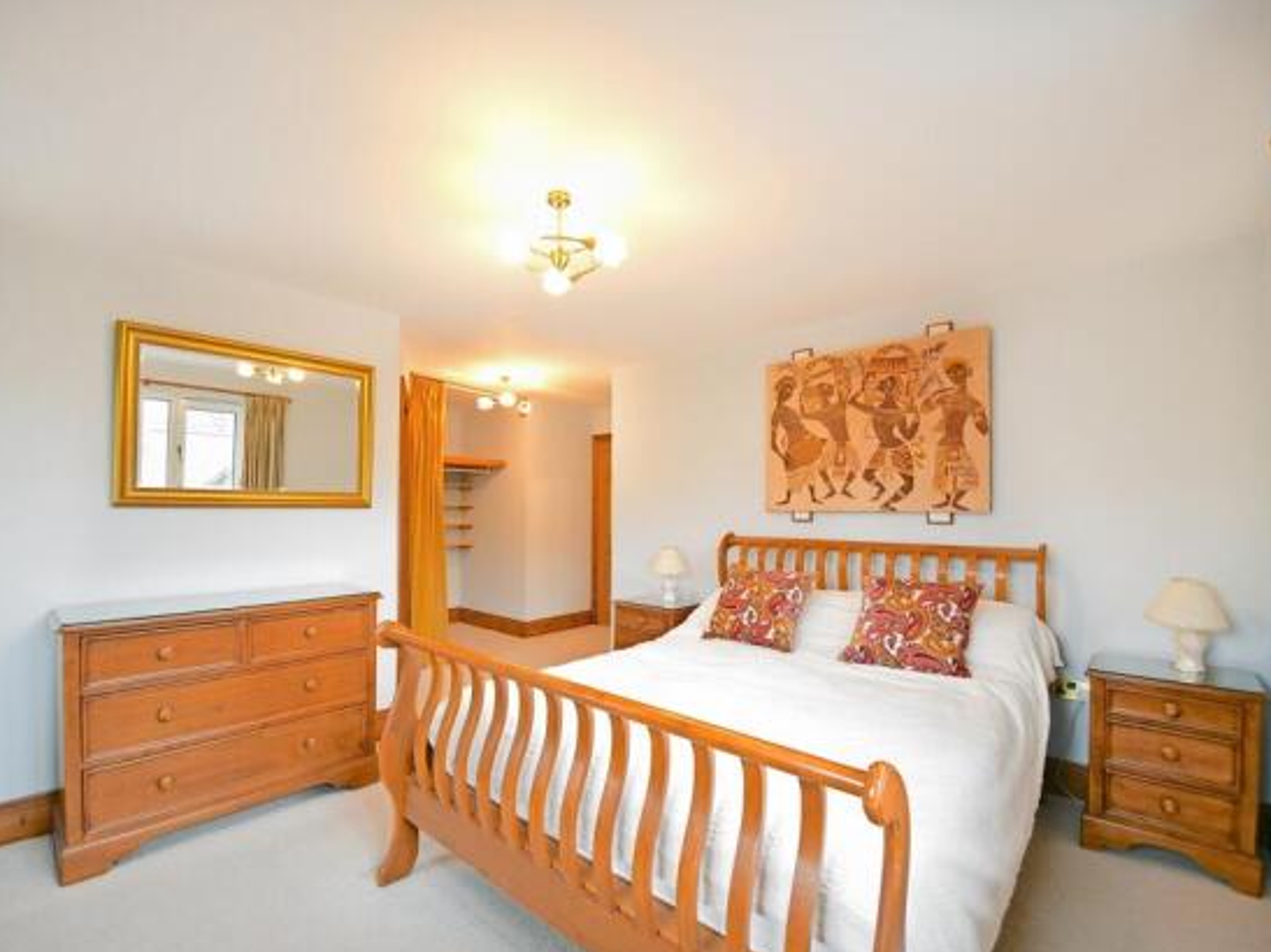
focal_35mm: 15
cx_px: 604
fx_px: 551
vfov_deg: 81.6
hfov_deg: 98.1
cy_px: 503
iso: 500
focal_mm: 13
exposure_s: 1/15
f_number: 5
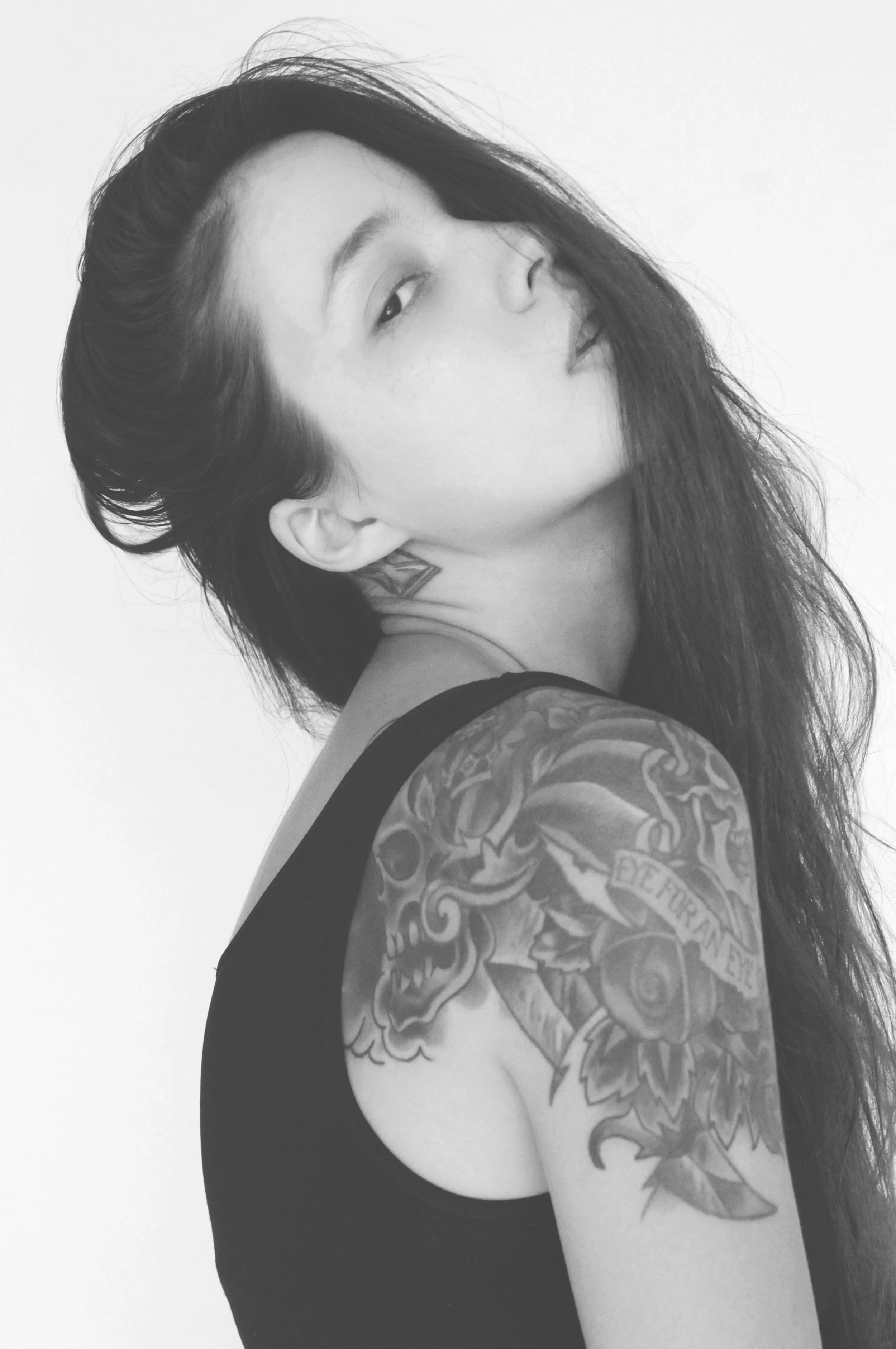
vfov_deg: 41.2
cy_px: 674
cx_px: 448
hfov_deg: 28.0
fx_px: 1796
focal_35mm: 48
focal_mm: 32
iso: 800
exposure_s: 1/100
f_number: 5
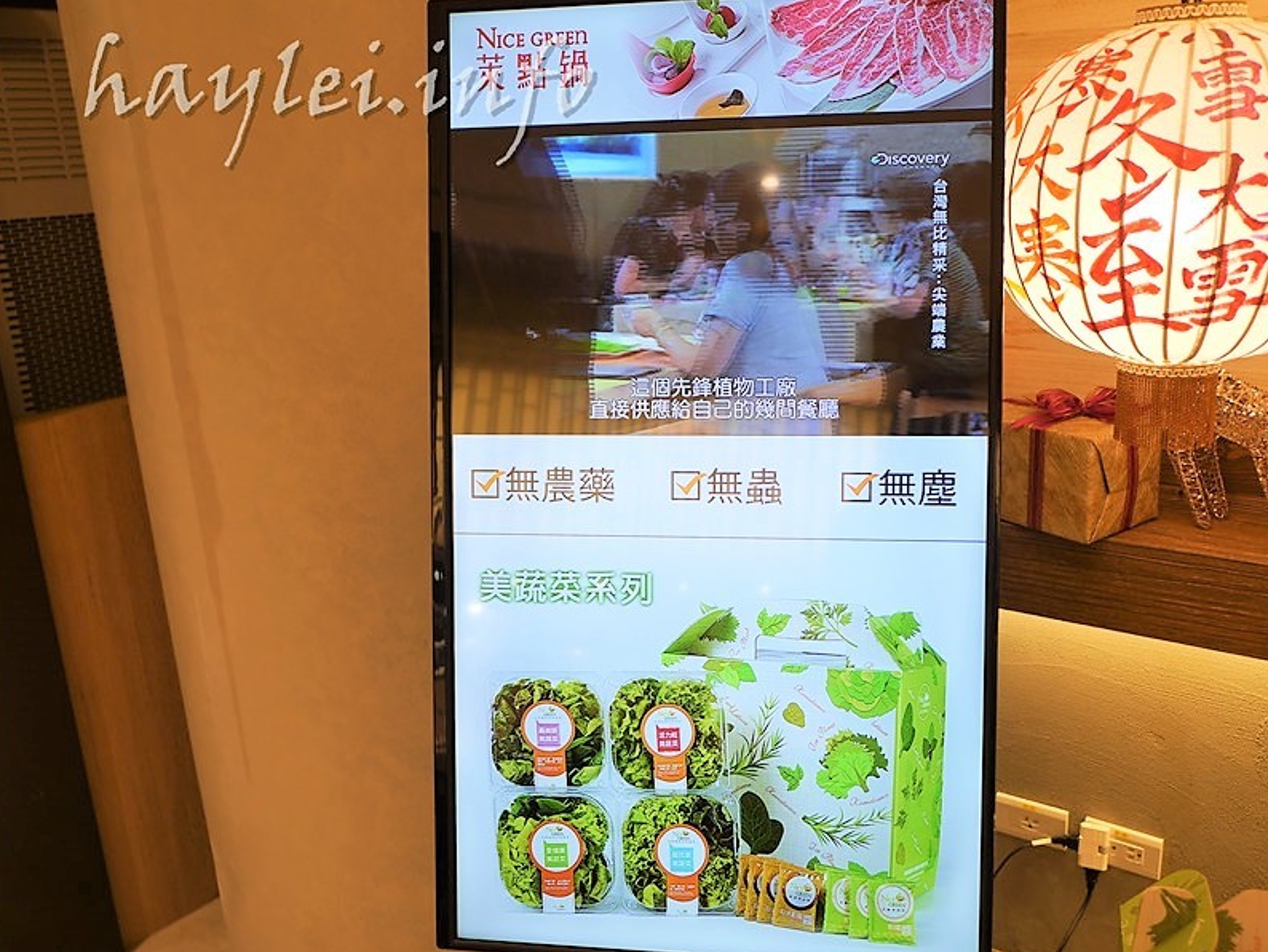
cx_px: 707
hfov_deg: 53.8
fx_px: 1246
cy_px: 514
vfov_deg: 41.8
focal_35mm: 34
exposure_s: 1/125
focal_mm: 15
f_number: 2
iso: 200
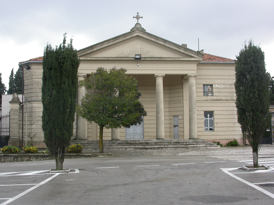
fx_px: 356
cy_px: 102
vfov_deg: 32.2
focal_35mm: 45
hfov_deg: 42.1
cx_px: 137
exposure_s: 1/92.1
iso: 100
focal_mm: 9.5
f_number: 4
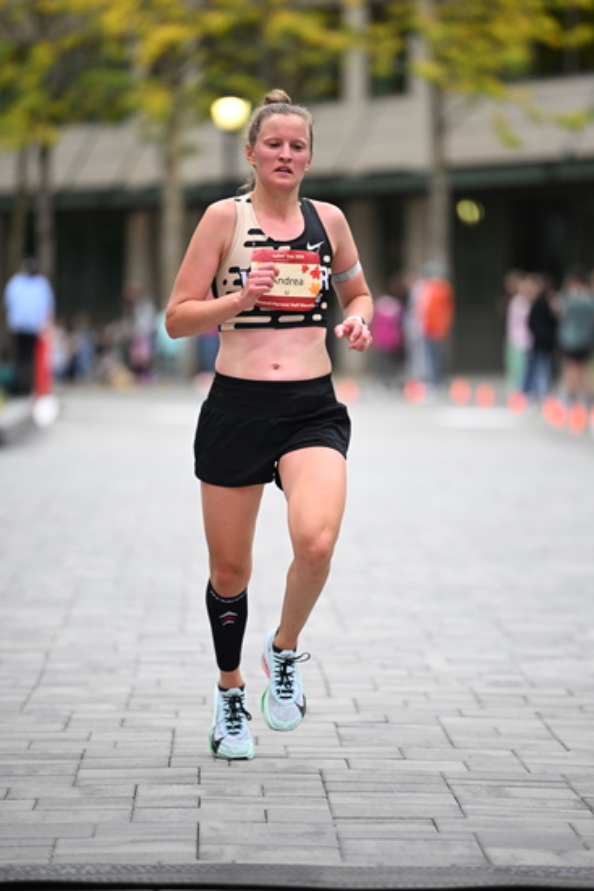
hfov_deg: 6.9
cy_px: 446
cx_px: 297
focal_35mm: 200
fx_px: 4947
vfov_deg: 10.3
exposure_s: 1/1250
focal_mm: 200
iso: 1600
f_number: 2.8
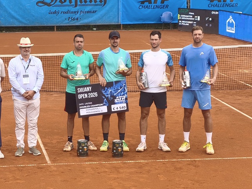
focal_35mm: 115
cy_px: 58
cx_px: 64
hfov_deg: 17.0
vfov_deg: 12.9
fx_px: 837
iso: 50
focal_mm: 6.45
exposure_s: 1/683
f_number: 1.62
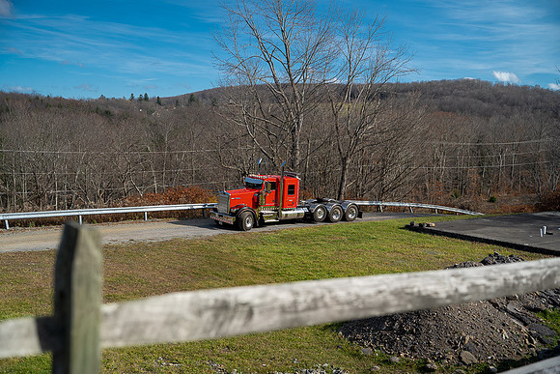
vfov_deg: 33.4
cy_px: 187
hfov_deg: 48.4
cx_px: 280
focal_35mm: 40
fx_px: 622
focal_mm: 40
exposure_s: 1/60
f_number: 2.5
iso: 100
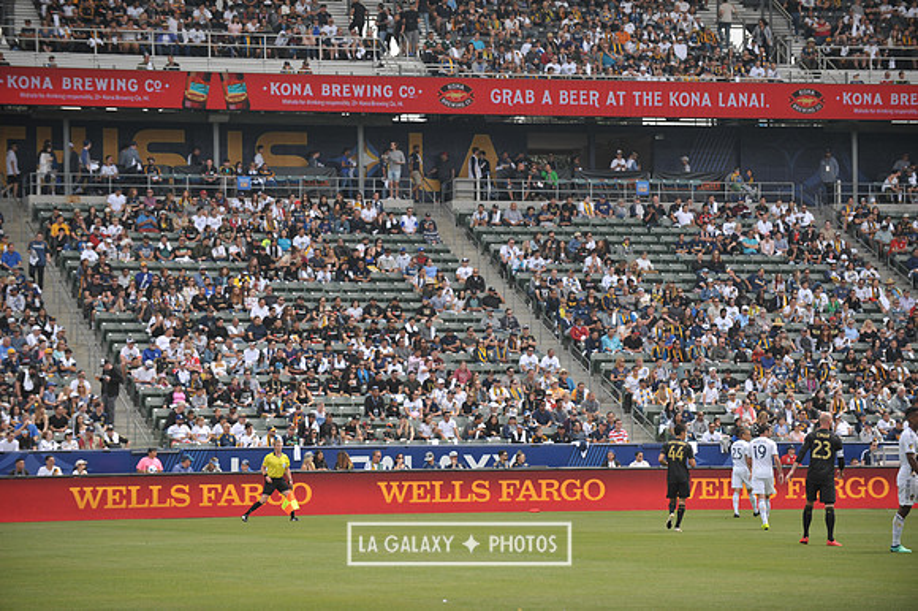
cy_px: 306
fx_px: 3568
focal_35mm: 140
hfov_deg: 14.7
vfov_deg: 9.8
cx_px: 459
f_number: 3.5
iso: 320
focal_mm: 140
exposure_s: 1/2500
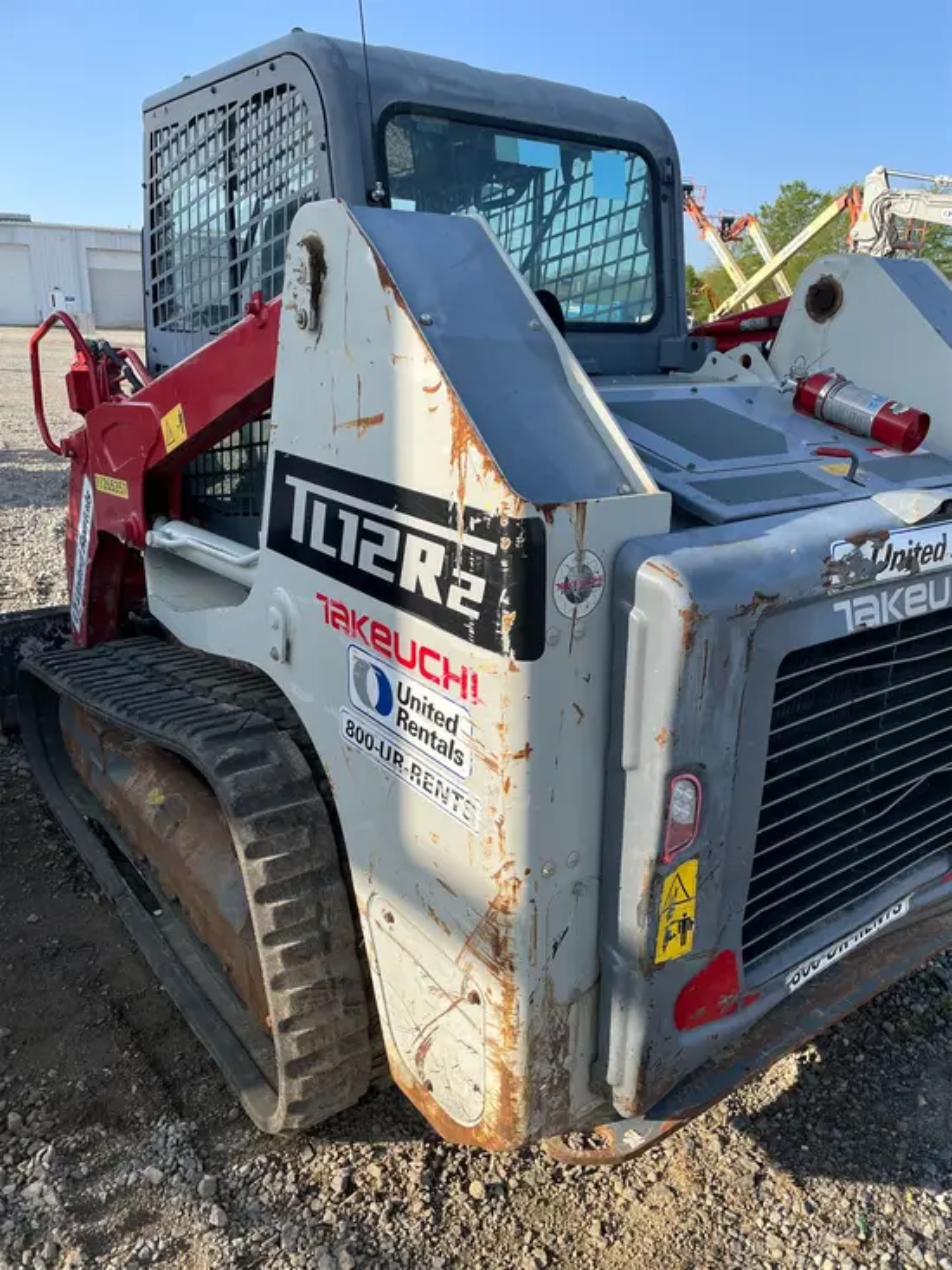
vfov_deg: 67.3
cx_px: 476
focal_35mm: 26
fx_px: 953
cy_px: 635
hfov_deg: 53.1
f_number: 1.6
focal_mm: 4.2
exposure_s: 1/1916
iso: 32
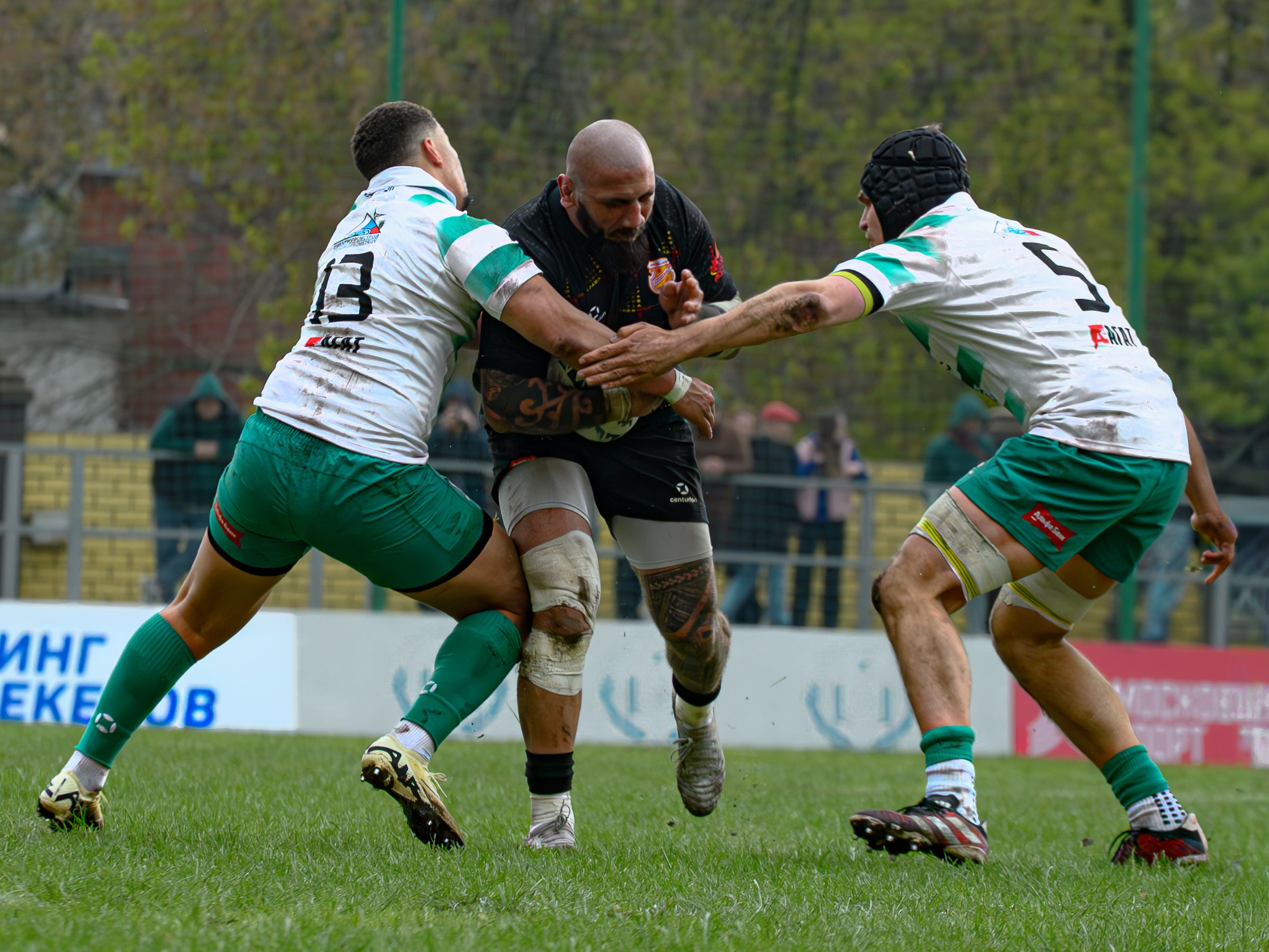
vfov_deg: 2.9
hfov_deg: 3.9
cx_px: 620
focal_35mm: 513
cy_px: 425
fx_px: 18823
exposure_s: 1/1000
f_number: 7.1
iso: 1000
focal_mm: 200
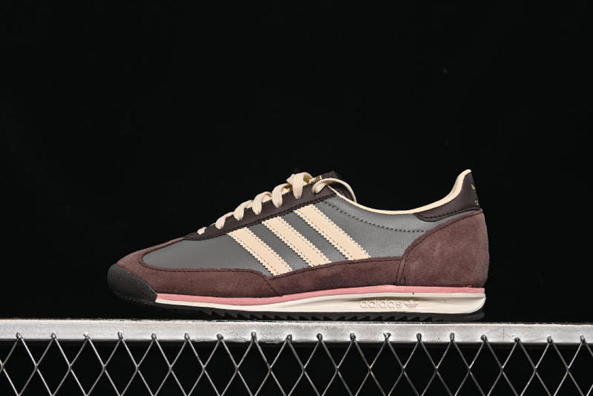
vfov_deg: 18.2
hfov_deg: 27.0
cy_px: 198
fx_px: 1235
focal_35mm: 75
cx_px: 296
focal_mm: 50
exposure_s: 1/50
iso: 160
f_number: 6.3
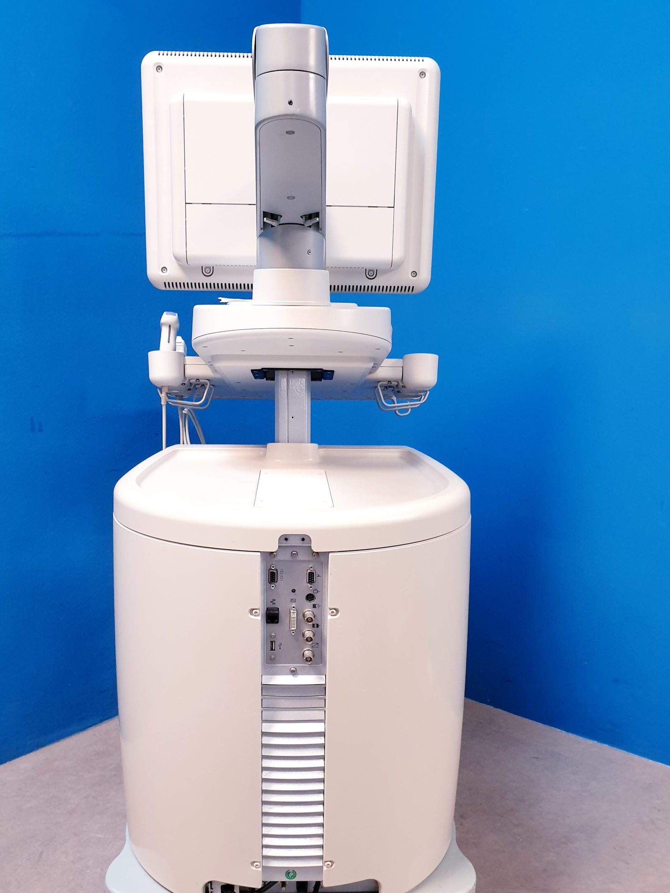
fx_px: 800
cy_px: 524
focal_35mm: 31
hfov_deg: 45.4
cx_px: 318
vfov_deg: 58.0
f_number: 2.4
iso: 200
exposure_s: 1/50
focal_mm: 4.3
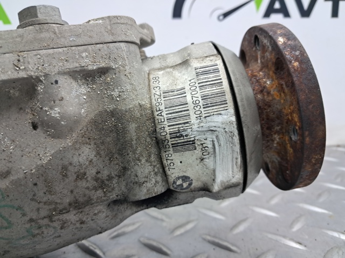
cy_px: 129
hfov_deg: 65.4
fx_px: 269
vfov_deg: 51.3
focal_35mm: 27
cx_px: 172
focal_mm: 4
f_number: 1.8
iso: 200
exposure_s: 1/50
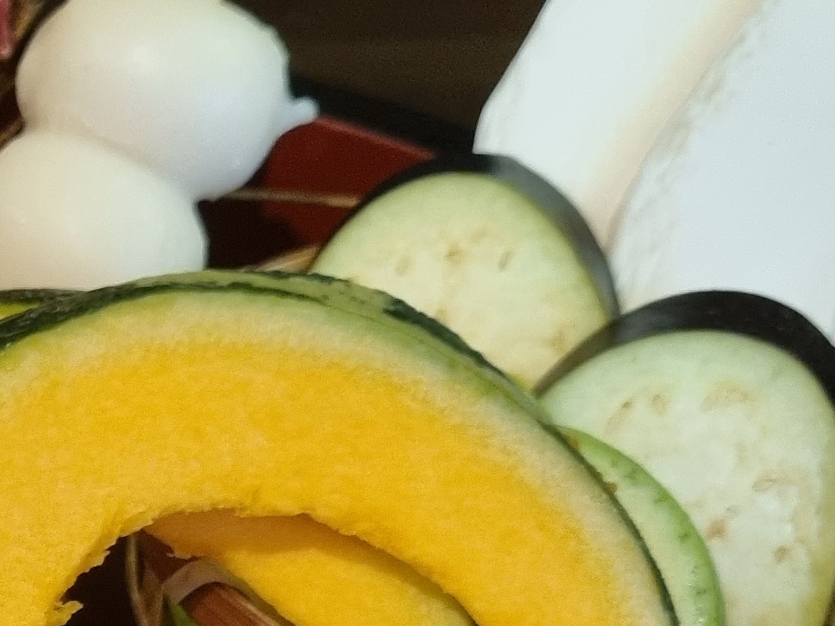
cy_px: 810
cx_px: -138
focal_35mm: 99
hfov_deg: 18.9
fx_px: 2388
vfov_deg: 14.3
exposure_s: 1/30
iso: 640
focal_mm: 5.4
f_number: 1.8
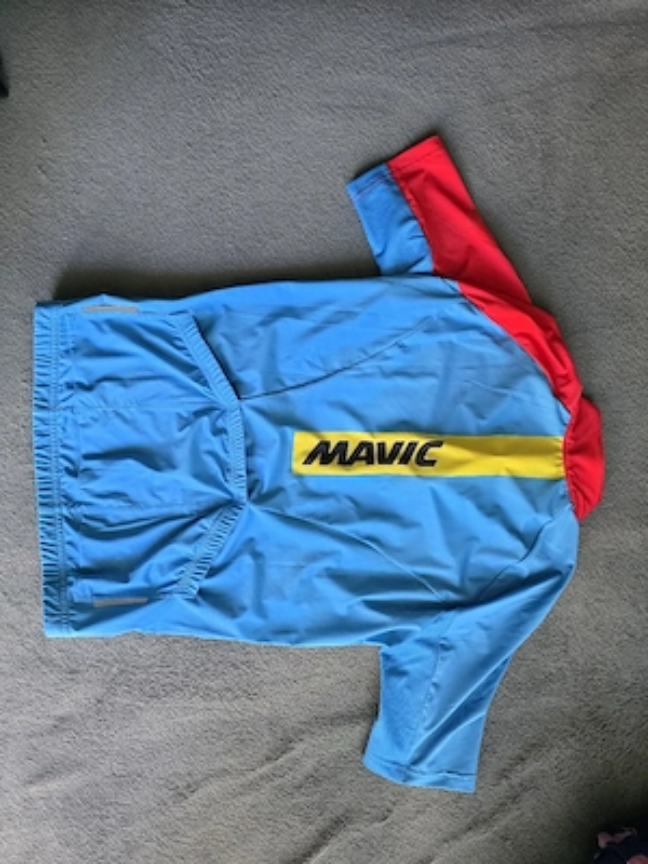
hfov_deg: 58.9
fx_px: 574
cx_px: 324
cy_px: 432
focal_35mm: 23
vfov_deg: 73.9
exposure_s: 1/101
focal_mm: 6.3
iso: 800
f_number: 1.7
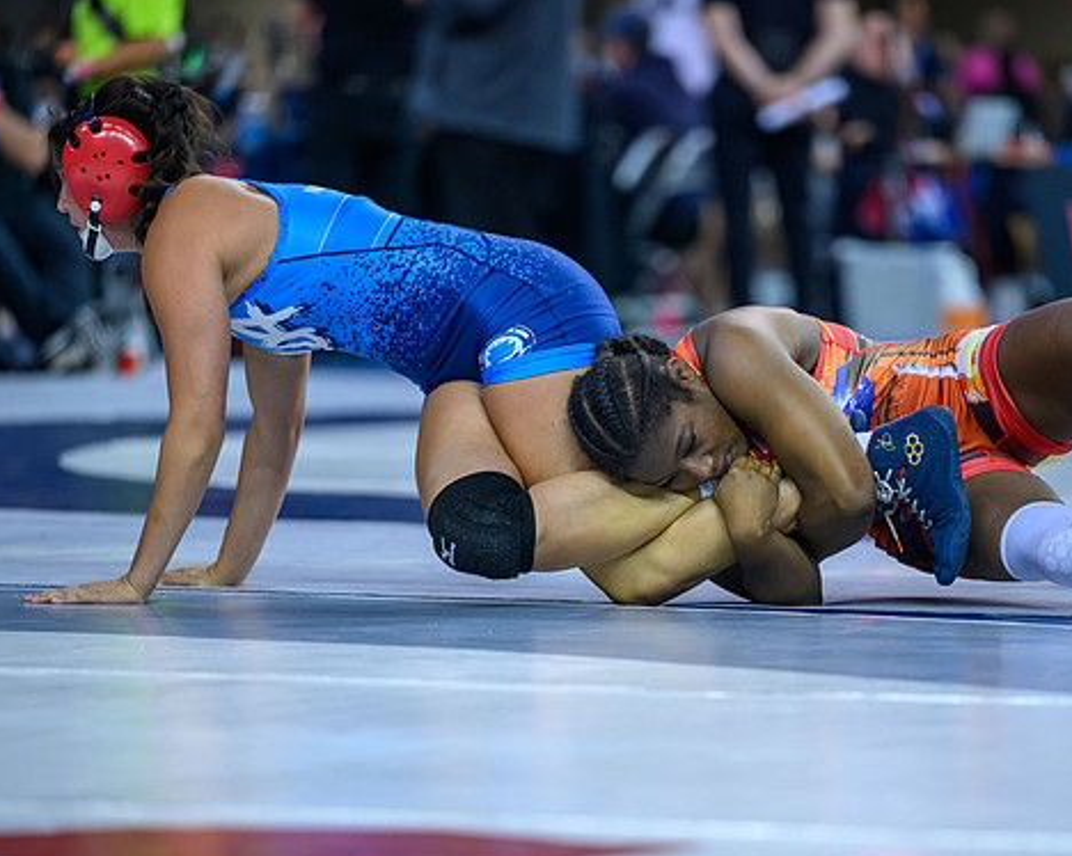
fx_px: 8309
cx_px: 647
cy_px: 479
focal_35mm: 262
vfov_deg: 5.9
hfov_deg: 7.4
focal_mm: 200
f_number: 2.8
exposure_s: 1/800
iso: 2500
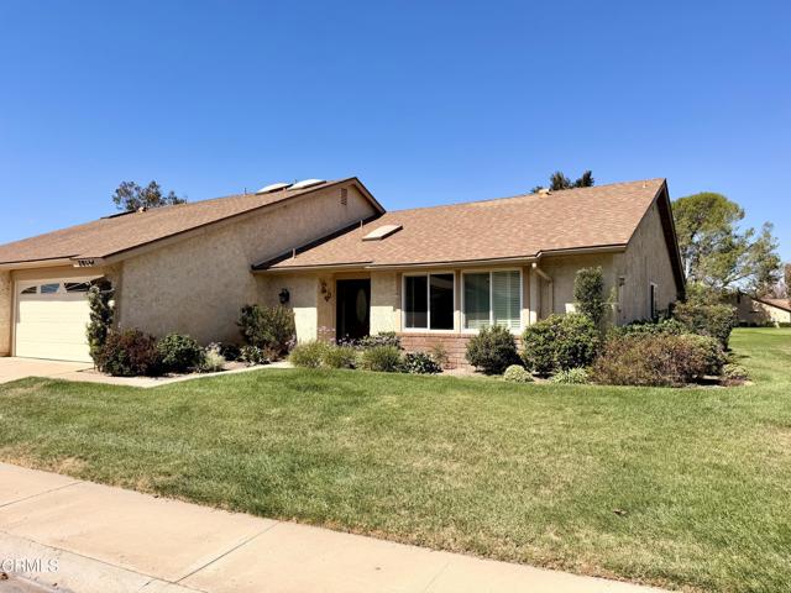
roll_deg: -0.1
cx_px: 396
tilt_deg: +2.6
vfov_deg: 56.8
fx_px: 548
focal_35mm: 24
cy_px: 296
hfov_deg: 71.6
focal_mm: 6.76
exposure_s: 1/4673
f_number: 1.78
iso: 80
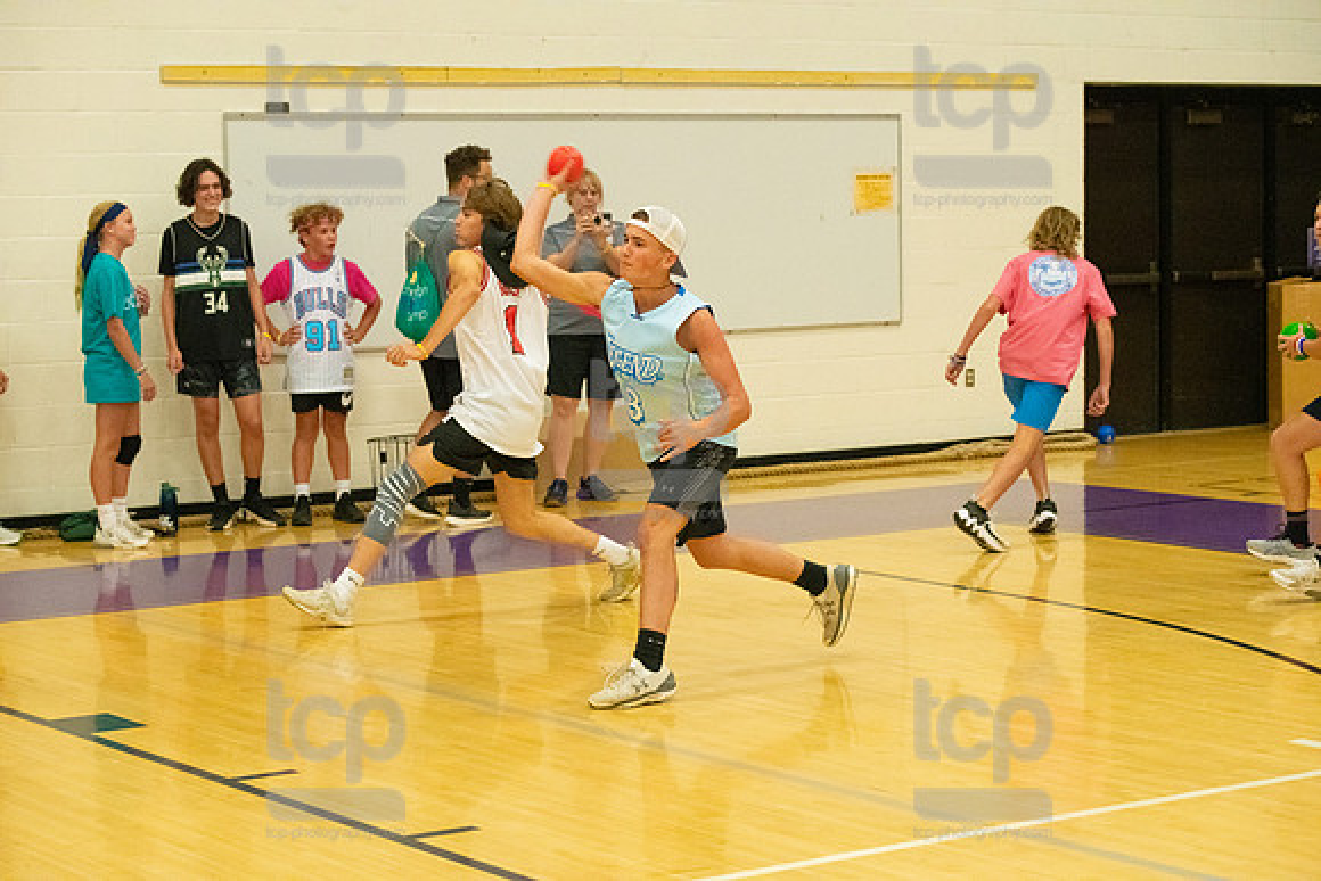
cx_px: 660
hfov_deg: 24.8
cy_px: 440
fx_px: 3010
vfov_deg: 16.7
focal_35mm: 82
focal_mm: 82
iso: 6400
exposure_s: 1/800
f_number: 4.5
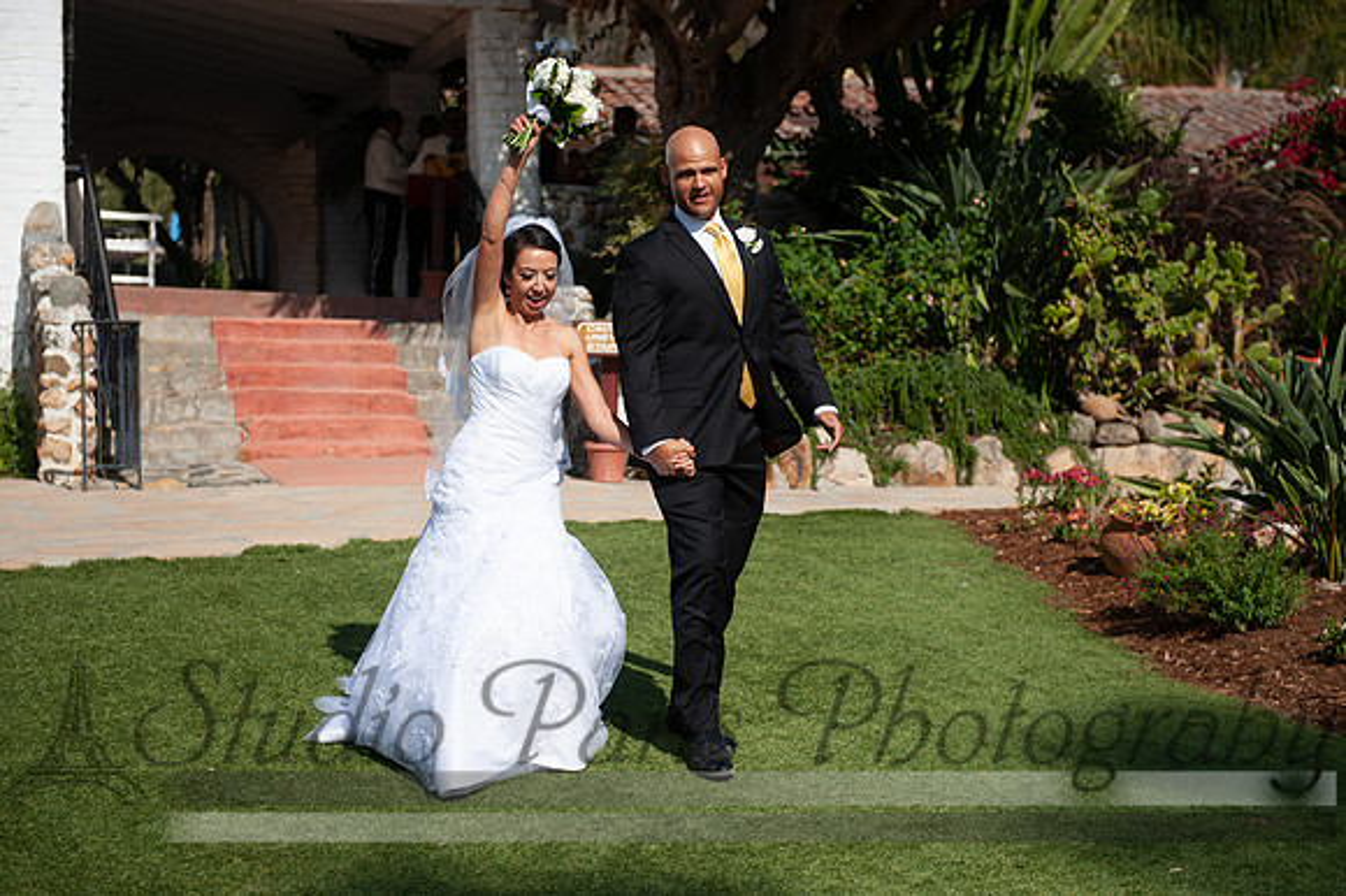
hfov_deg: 28.9
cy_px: 448
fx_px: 2616
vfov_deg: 19.4
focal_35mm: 70
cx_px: 673
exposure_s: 1/4000
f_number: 3.5
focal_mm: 70
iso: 200
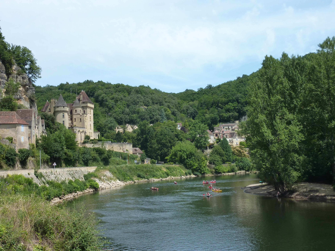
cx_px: 168
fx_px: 465
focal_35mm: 48
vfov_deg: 30.3
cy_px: 126
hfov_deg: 39.7
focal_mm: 7.9
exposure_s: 1/400
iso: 125
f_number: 4.5
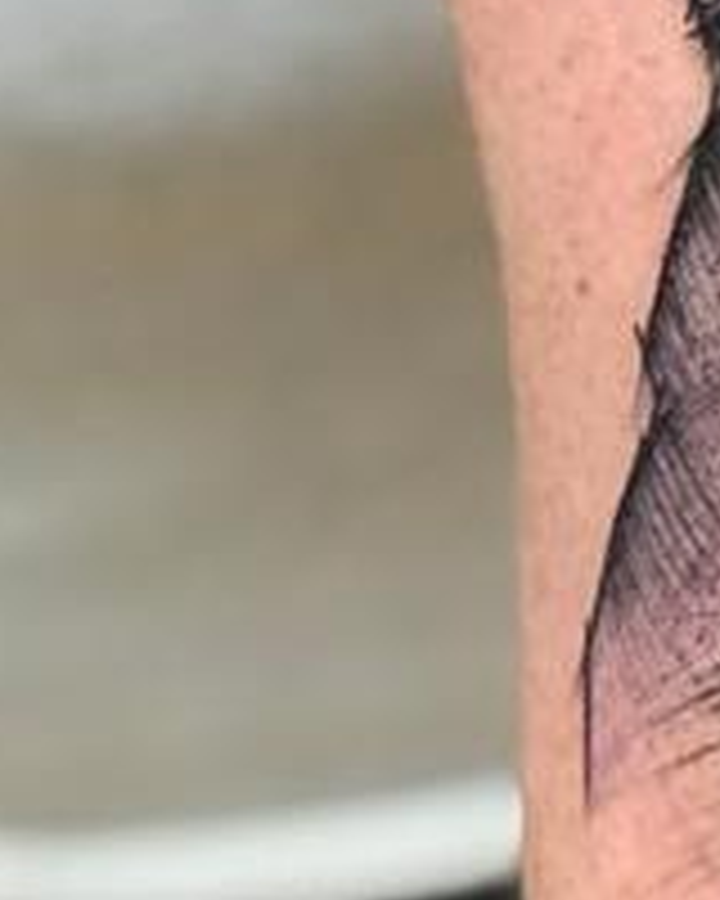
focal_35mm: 223
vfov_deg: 8.7
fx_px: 5940
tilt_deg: -47.7
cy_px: 230
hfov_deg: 6.8
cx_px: 1174
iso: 640
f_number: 2.8
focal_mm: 6.6
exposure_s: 1/60
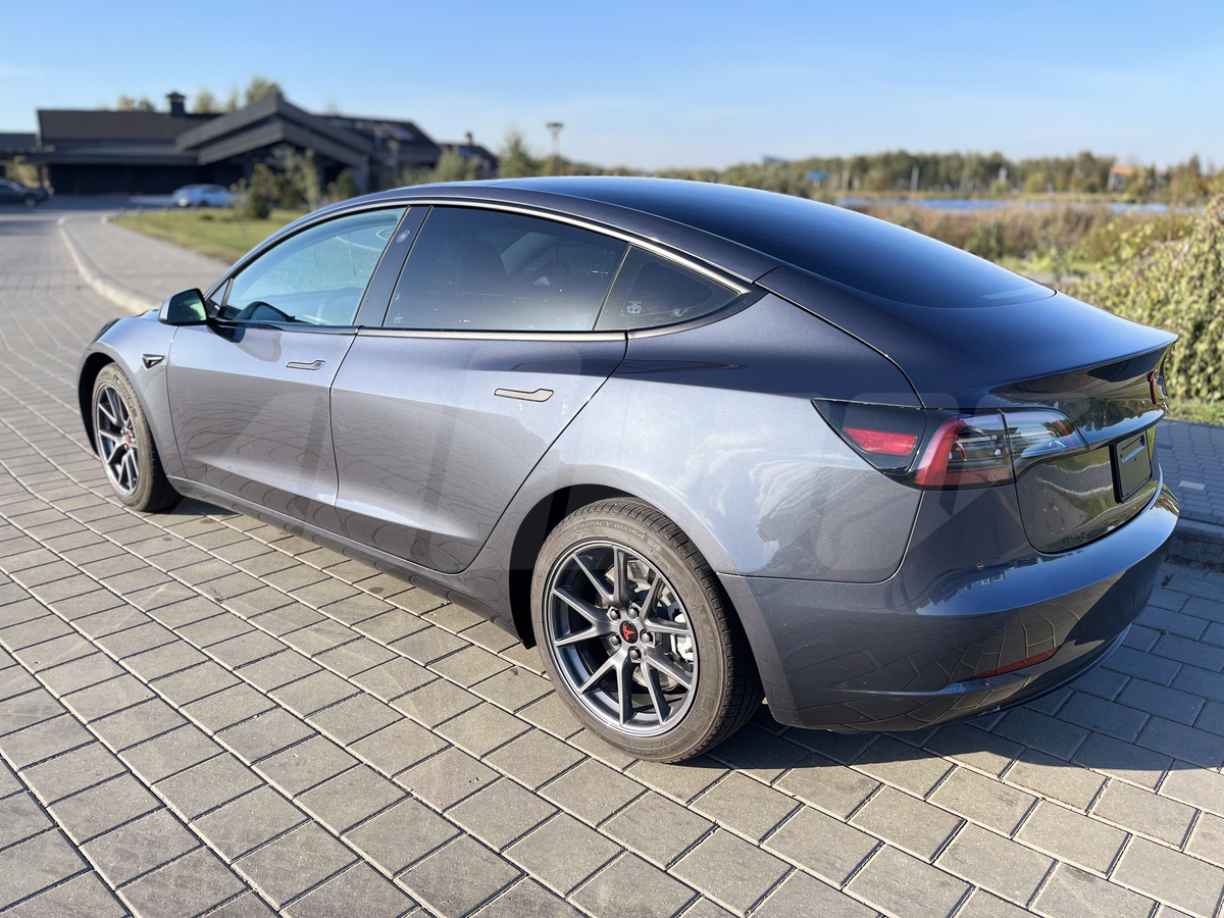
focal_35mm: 26
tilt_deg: -16.3
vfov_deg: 53.1
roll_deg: -0.7
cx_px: 612
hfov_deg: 67.3
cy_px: 459
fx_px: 919
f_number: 1.6
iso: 50
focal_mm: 5.1
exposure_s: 1/1536
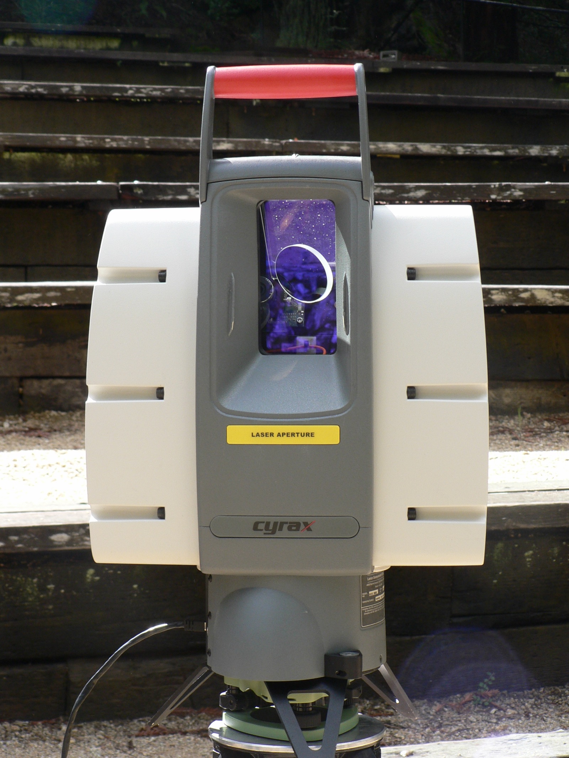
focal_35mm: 80
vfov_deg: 24.4
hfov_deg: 18.4
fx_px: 1753
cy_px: 379
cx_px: 284
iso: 100
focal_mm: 13.4
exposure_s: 1/200
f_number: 4
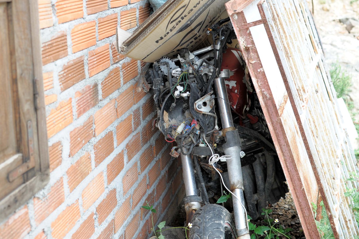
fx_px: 528
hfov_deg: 37.4
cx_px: 139
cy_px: 76
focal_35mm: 53
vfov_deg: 25.3
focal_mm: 35
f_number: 3.5
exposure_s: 1/160
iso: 200
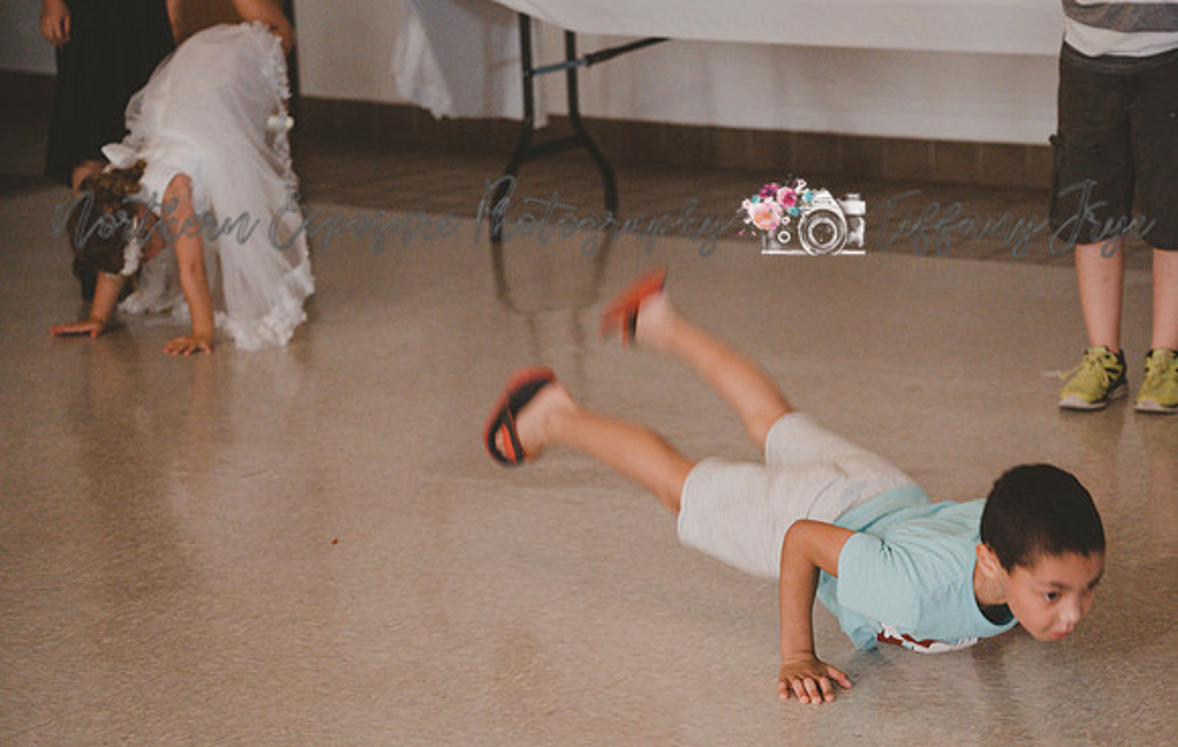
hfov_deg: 21.8
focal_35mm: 95
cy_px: 521
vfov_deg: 14.0
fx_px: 3047
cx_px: 737
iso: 3200
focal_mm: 70
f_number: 2.8
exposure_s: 1/80
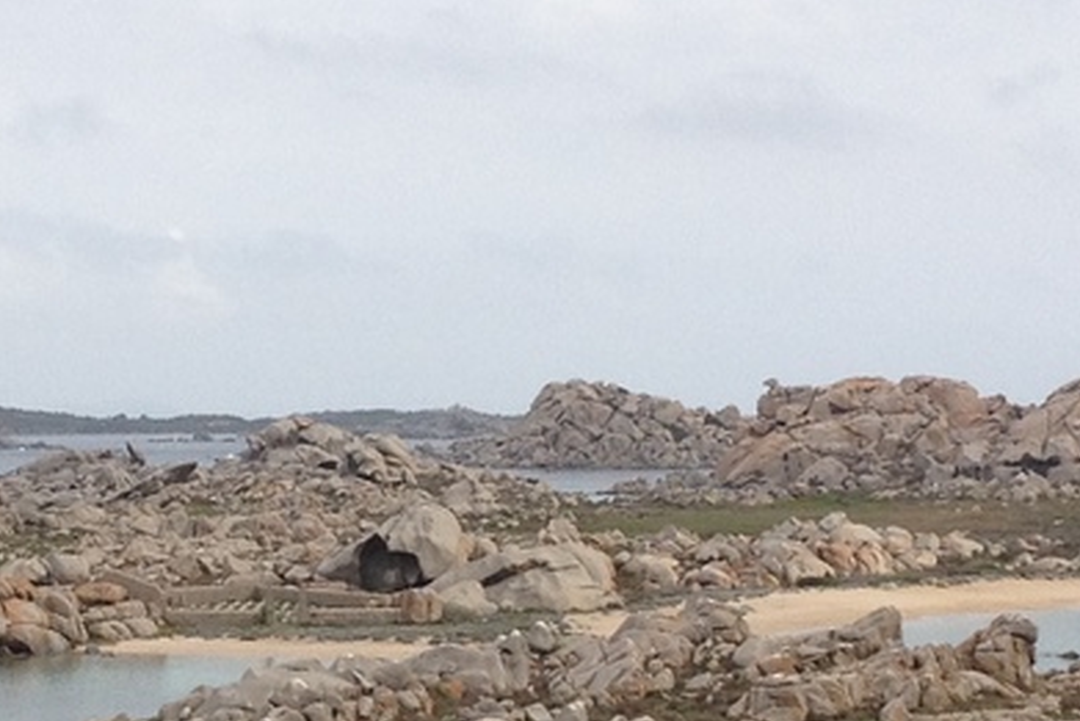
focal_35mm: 149
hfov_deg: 13.7
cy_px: 594
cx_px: 240
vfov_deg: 9.2
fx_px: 4471
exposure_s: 1/905
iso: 64
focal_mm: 4.28
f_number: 2.4
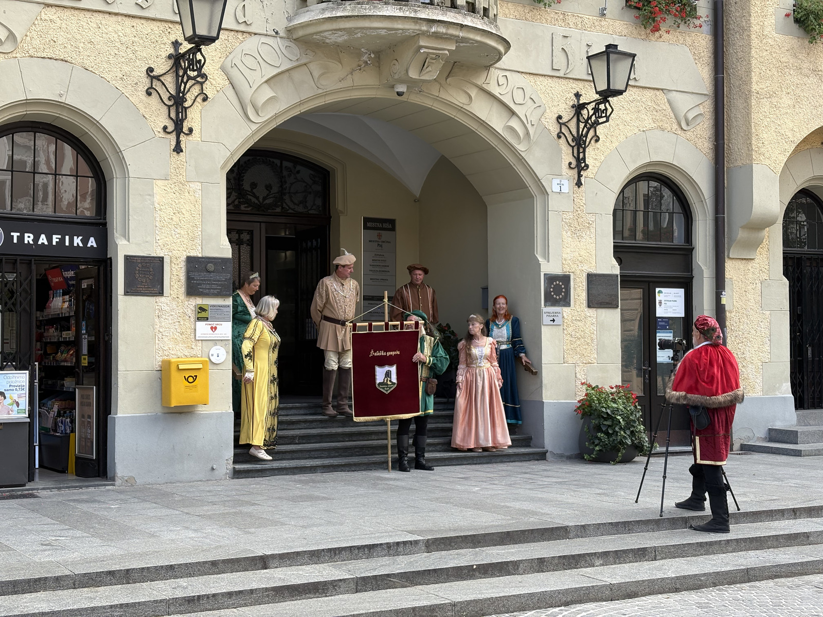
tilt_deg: +2.5
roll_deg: +0.6
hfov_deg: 36.8
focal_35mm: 52
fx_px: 1236
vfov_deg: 28.0
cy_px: 308
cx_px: 412
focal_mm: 5.96
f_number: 1.6
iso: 50
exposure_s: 1/732
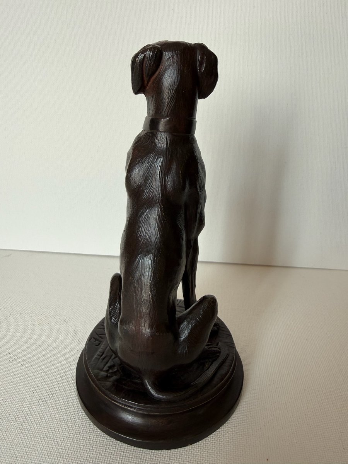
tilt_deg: -19.0
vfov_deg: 69.4
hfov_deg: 54.9
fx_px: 335
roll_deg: -1.9
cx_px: 174
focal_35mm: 25
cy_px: 232
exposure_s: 1/99
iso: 64
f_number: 2.2
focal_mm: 2.22
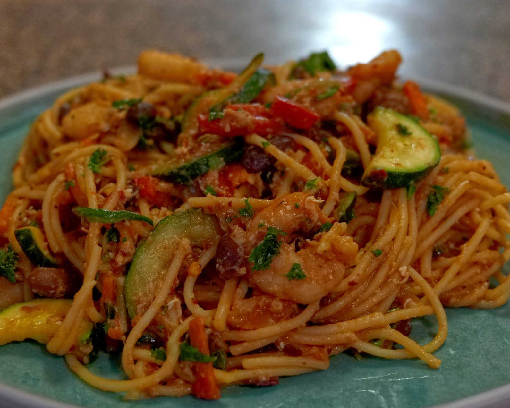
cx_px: 232
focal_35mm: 68
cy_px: 204
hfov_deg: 27.9
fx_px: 1026
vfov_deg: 22.5
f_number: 7.1
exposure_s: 1/80
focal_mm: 60
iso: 6400
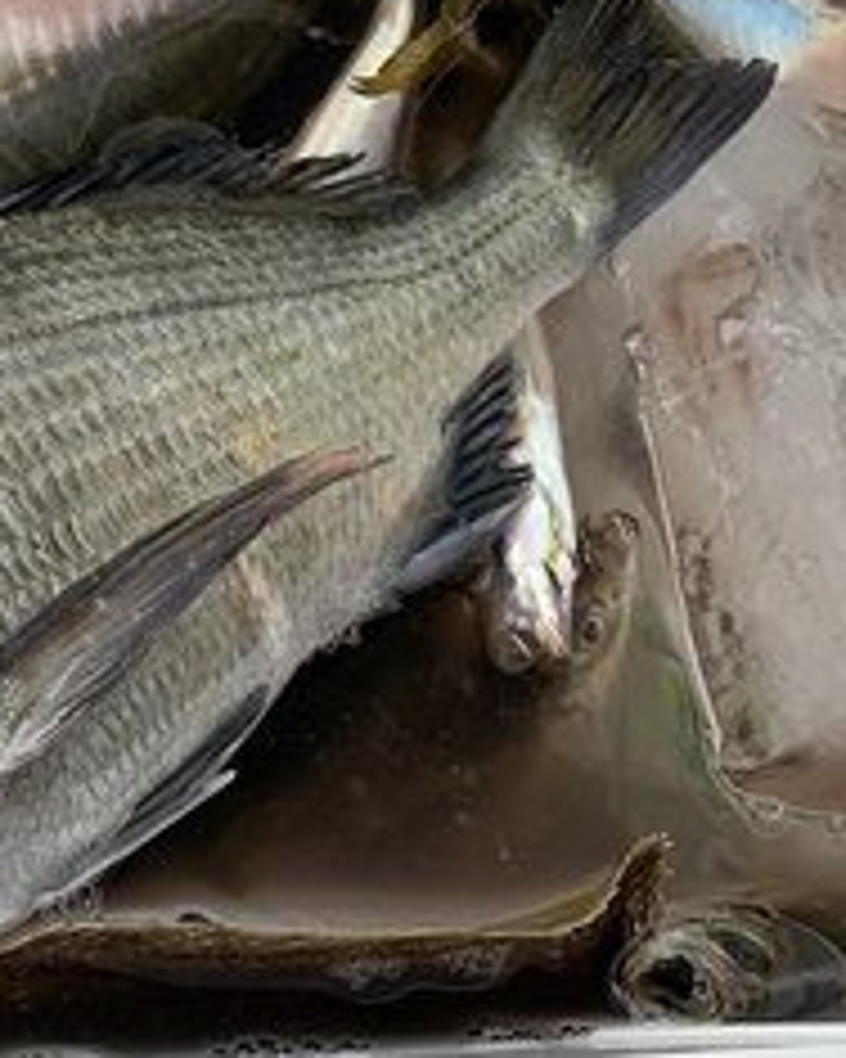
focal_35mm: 69
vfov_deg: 27.0
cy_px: 221
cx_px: -81
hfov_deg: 21.1
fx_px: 2160
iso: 25
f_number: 1.8
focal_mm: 4.25
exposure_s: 1/256
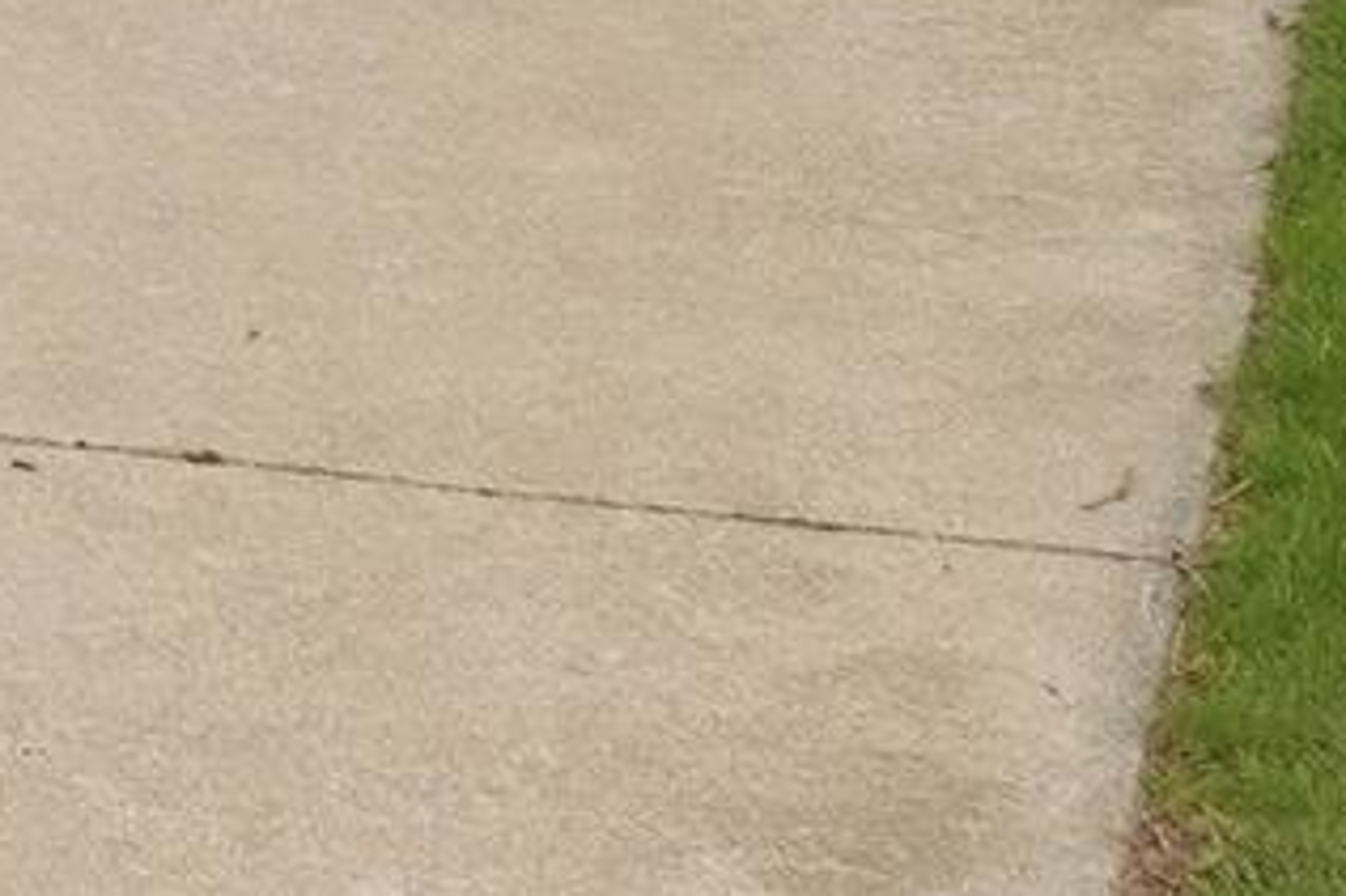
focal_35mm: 207
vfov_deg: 6.0
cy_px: -2142
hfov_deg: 8.4
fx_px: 7734
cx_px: -2624
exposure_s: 1/640
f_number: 8
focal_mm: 17.5
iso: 400
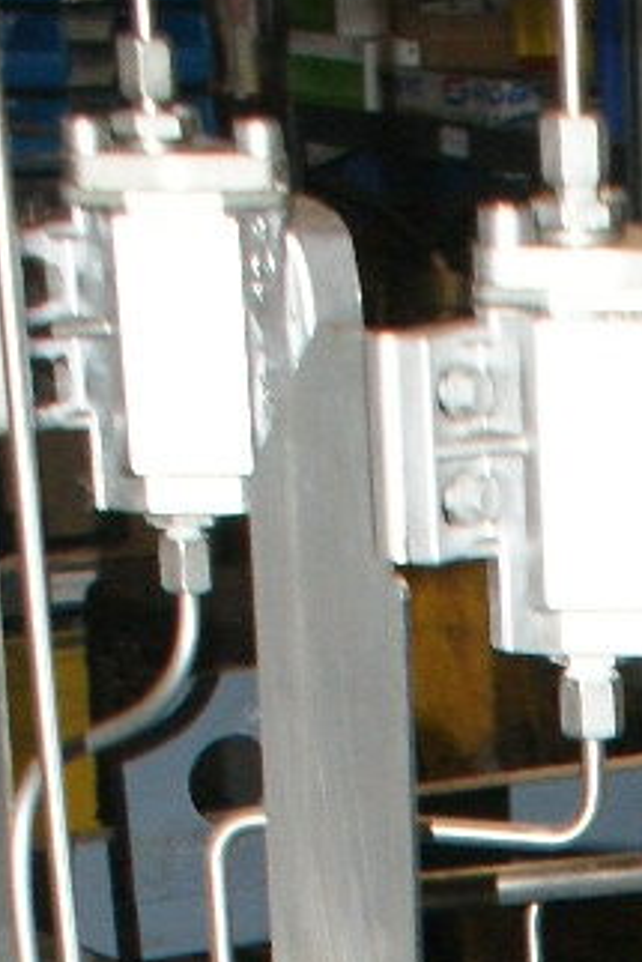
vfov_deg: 10.3
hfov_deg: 8.1
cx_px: 1290
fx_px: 4302
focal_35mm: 161
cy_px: 2605
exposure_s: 1/60
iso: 400
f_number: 5.6
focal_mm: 18
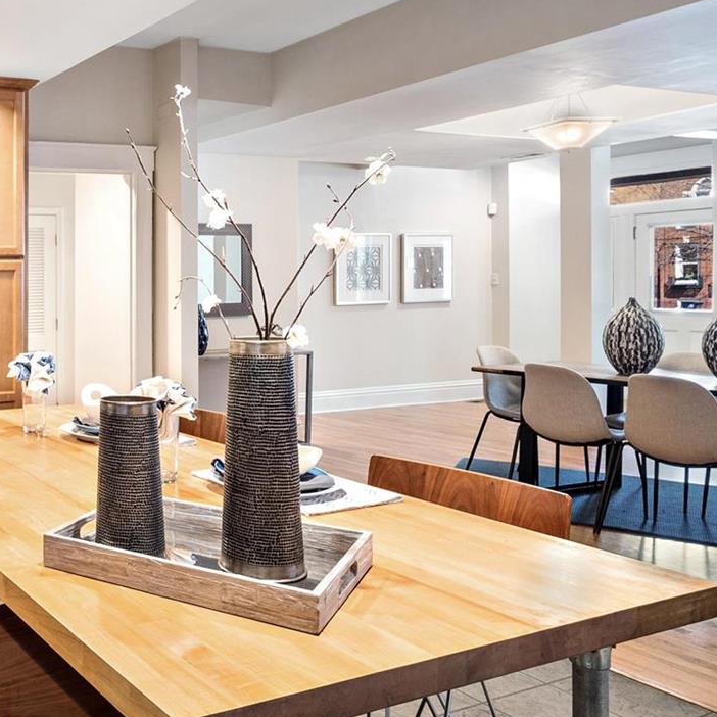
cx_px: -53
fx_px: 726
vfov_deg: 52.4
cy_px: 318
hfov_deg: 42.5
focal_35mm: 31
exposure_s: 1/250
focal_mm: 8
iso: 400
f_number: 6.3
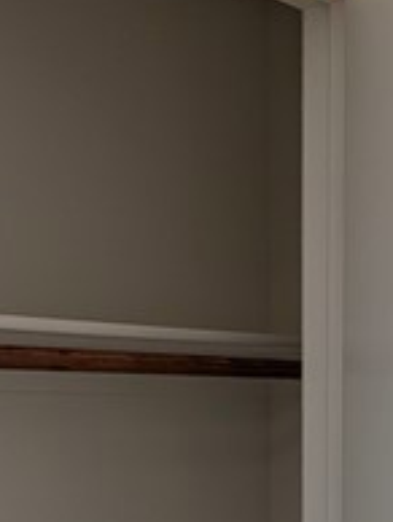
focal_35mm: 63
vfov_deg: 26.8
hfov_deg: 23.3
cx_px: 233
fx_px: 952
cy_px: 644
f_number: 1.7
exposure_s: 1/124
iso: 48
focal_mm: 2.02
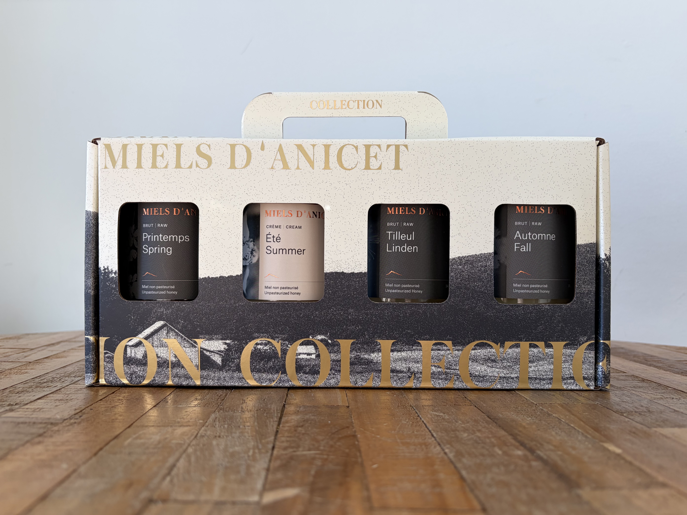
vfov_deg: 53.1
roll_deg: +0.4
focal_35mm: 26
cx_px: 344
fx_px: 516
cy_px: 258
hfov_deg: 67.3
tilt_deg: +0.1
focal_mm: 5.96
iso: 40
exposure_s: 1/217
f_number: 1.6
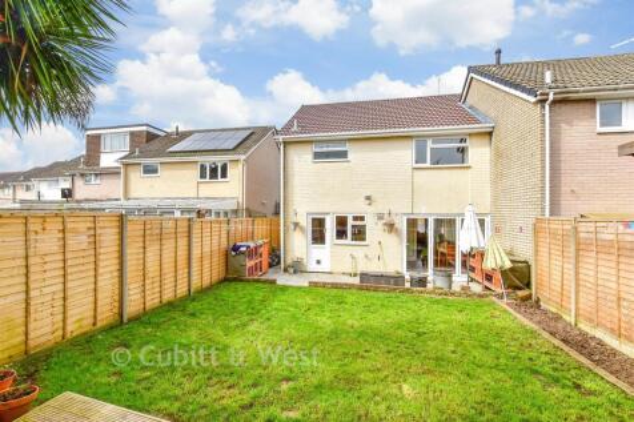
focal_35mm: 15
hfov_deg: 100.4
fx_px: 264
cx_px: 317
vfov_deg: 77.3
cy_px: 211
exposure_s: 1/400
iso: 400
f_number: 8
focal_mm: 10
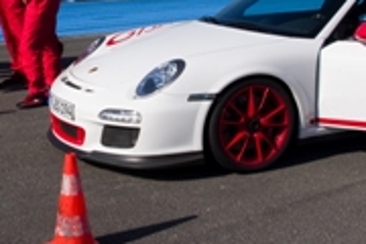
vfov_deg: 18.0
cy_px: 37
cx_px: 134
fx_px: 762
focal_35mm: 75
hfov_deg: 26.9
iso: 400
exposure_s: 1/500
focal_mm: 18
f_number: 11
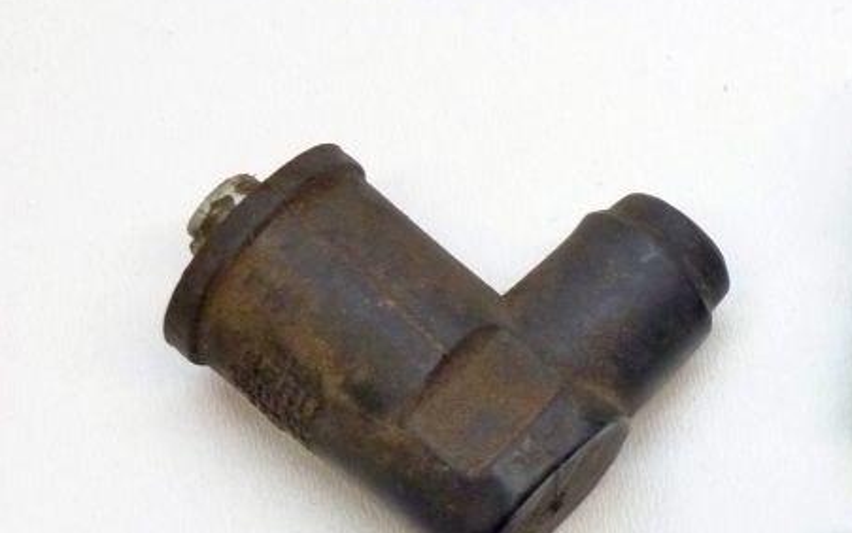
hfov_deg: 12.1
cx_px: 879
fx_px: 3971
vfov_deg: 7.6
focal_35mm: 171
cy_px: 635
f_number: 4.2
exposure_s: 1/13
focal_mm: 12.8
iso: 400
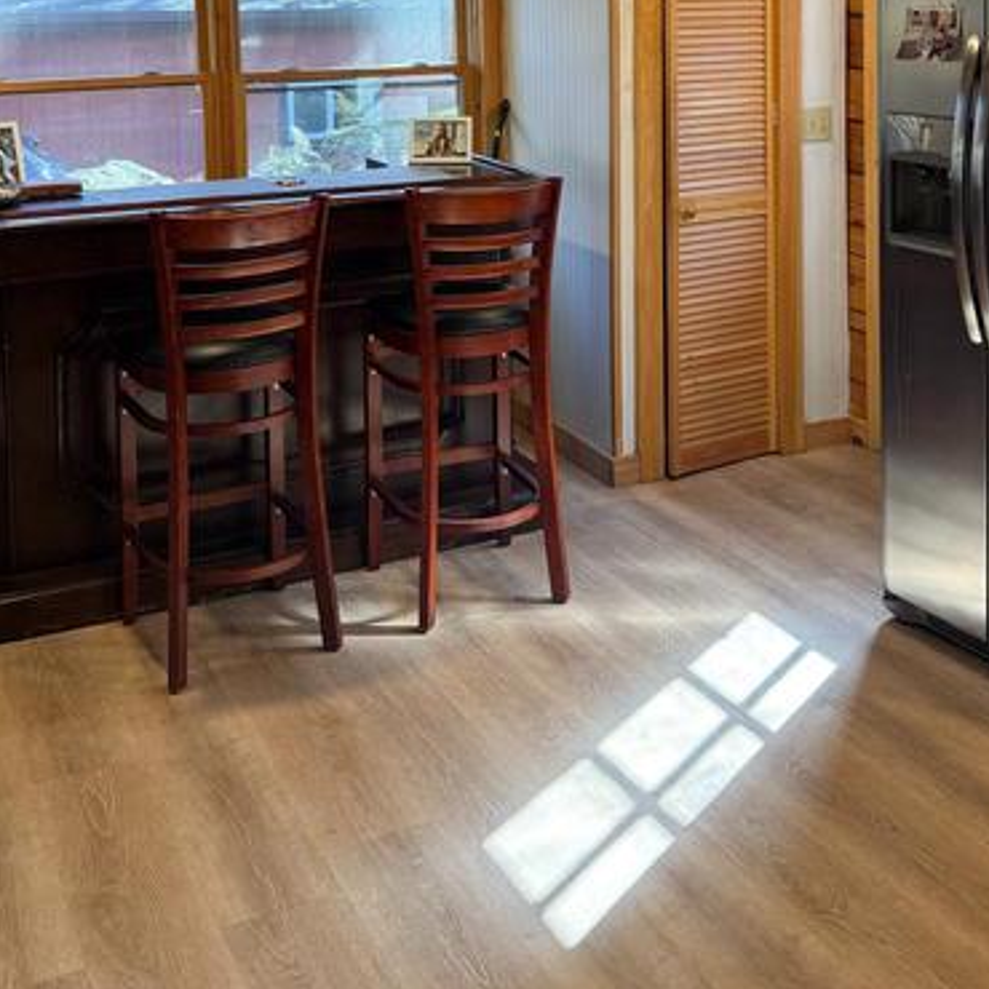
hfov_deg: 38.3
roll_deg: +0.1
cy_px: 96
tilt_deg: -4.3
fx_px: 1422
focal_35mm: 44
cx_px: 551
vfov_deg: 36.0
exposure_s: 1/120
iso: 160
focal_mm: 6.76
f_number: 1.78
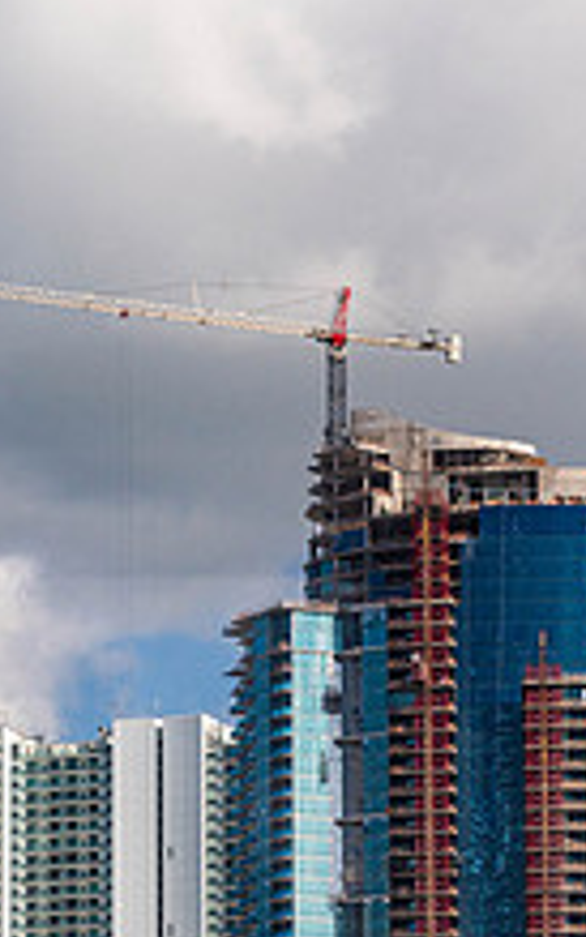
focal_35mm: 196
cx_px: -79
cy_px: 826
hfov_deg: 6.7
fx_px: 5005
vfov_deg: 10.6
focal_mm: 58
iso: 360
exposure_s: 1/500
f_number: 10
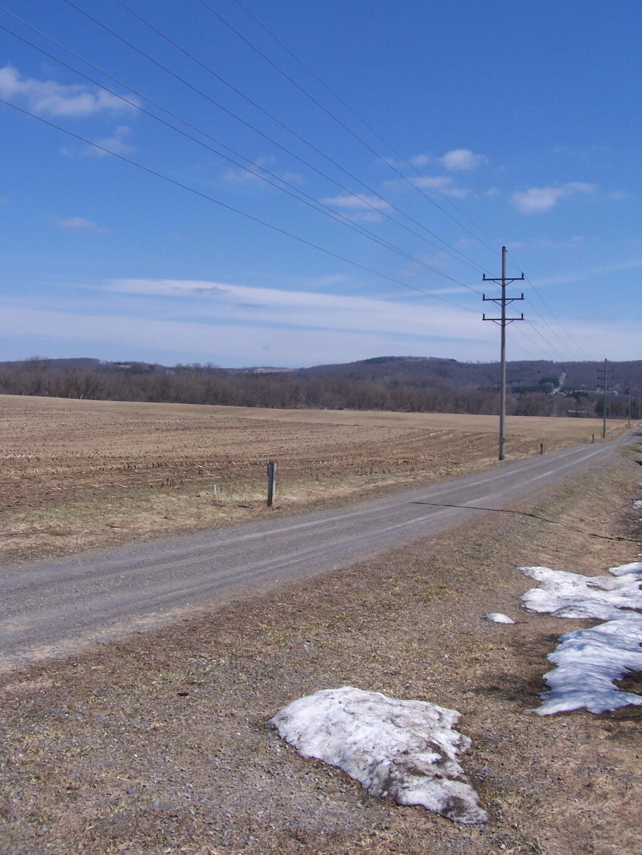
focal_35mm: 38
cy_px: 428
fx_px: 940
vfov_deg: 49.0
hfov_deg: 37.7
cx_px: 321
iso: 80
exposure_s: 1/640
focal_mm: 6.3
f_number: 5.6
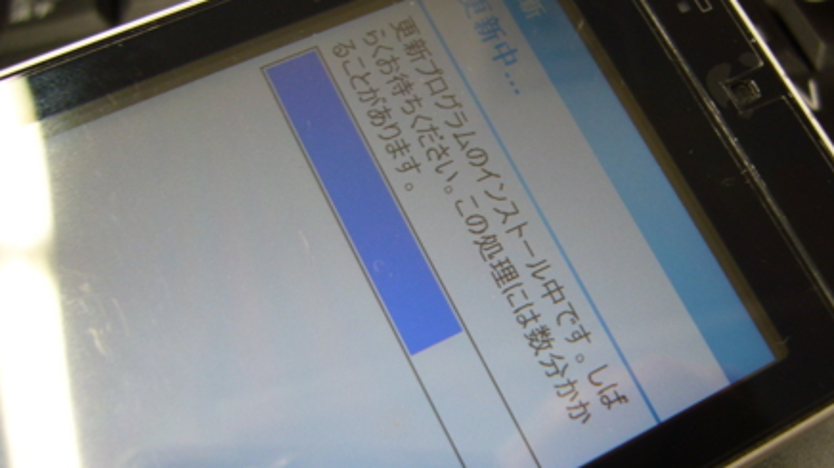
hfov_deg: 48.3
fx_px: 929
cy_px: 258
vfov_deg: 28.3
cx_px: 457
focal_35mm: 42
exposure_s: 1/15
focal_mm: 5.8
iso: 100
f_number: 2.8
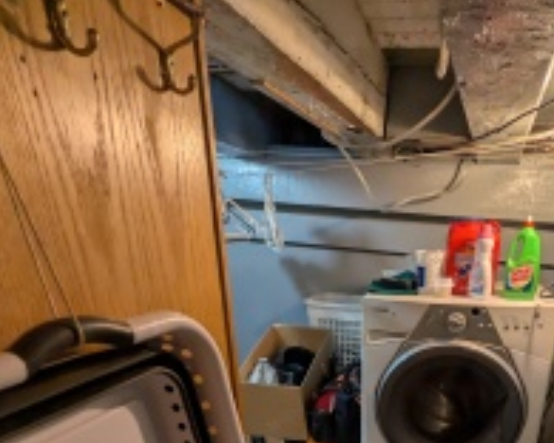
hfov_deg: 68.0
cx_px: 376
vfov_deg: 50.2
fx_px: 394
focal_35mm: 24
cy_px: 420
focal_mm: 2.02
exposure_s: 1/40
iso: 54
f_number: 1.7
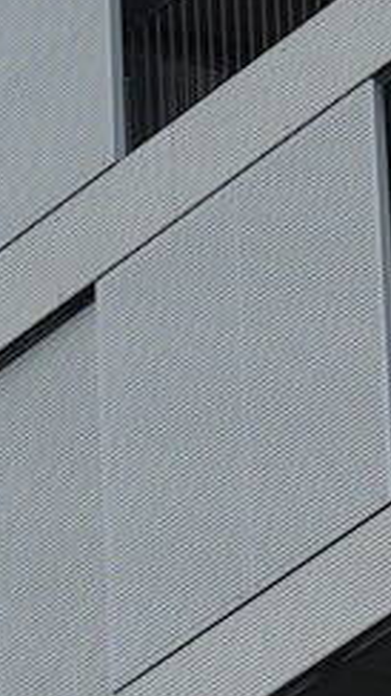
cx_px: -471
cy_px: 503
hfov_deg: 2.2
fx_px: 10354
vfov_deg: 3.9
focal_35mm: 561
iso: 100
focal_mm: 34
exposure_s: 1/60
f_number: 4.5
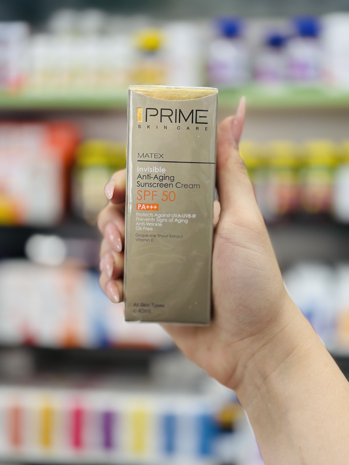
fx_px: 645
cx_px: 174
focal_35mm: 48
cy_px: 232
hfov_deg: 30.3
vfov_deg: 39.7
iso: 125
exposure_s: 1/100
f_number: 1.78
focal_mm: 6.86
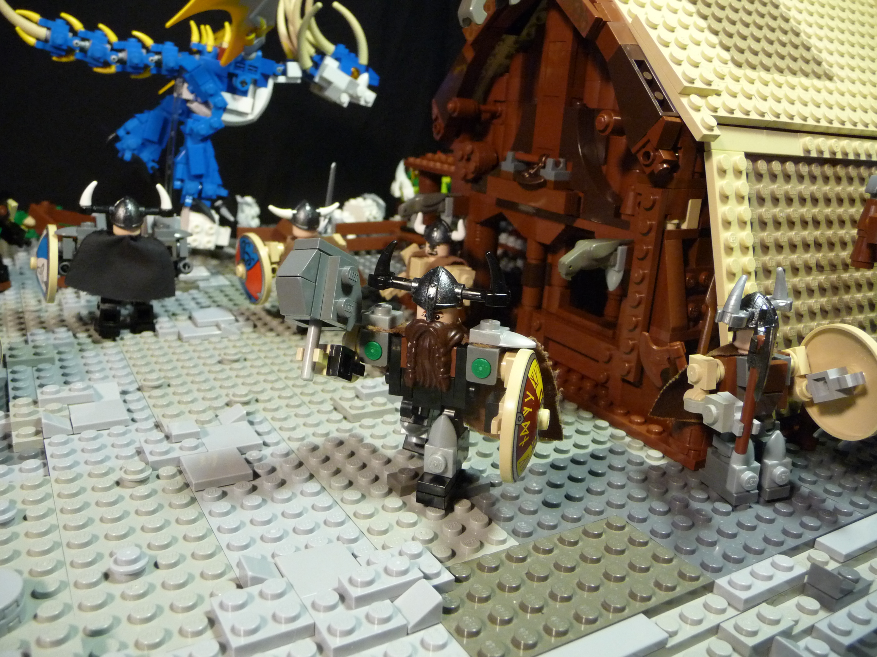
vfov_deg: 49.7
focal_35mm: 28
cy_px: 328
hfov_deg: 63.4
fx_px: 709
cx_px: 438
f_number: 3.3
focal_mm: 4.7
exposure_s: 1/25
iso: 400
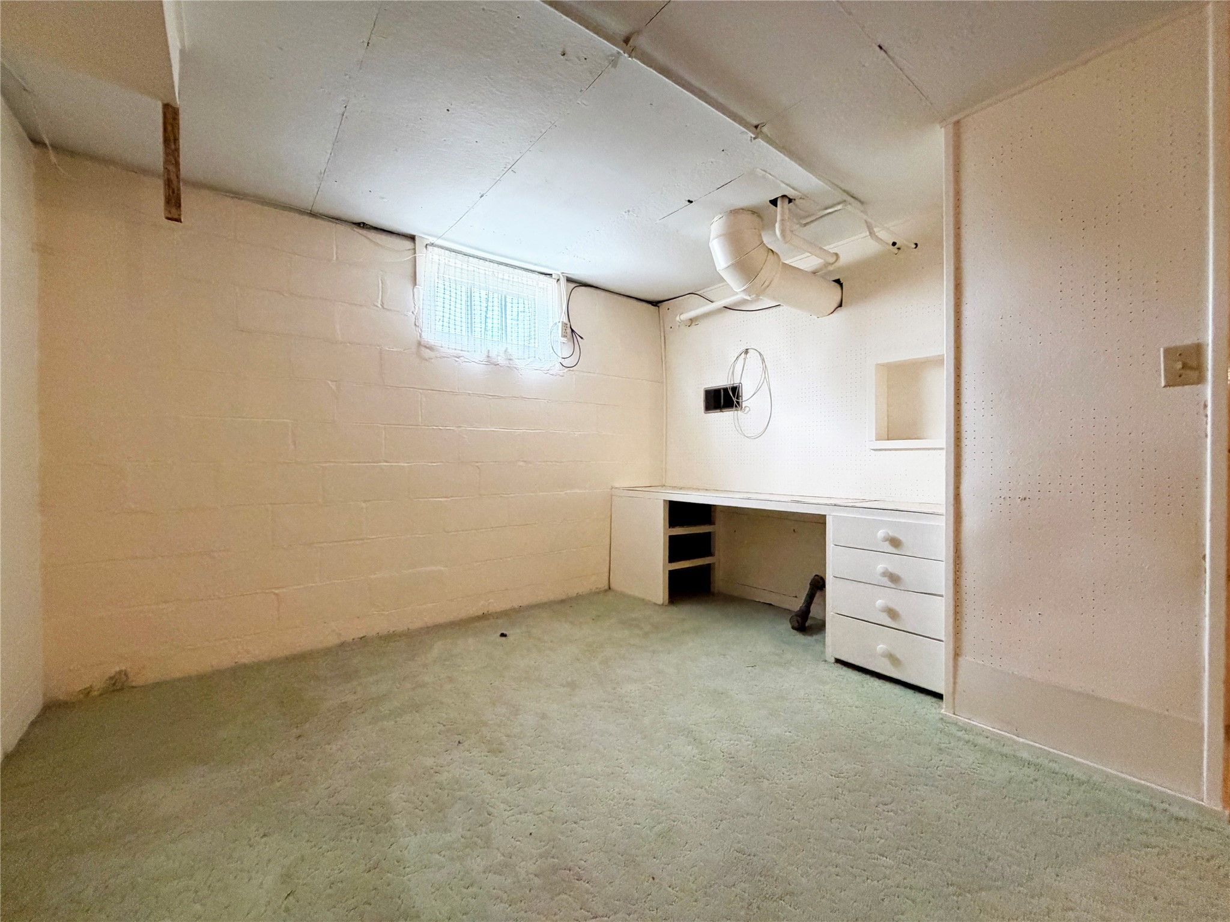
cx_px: 615
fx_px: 497
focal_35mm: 14
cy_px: 461
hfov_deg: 102.1
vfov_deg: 85.7
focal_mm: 2.22
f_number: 2.2
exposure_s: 1/60
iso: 500
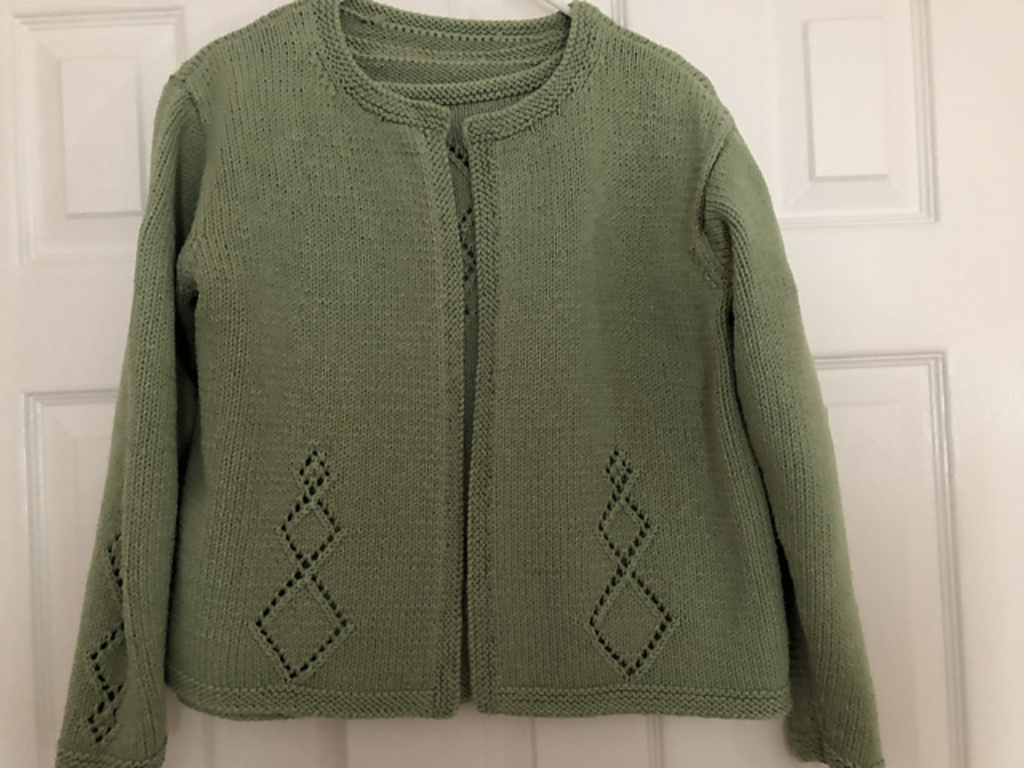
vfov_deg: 49.7
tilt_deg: -0.2
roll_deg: +2.6
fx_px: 828
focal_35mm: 28
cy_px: 384
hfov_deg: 63.4
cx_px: 512
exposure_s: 1/4
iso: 100
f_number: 1.8
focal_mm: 3.99
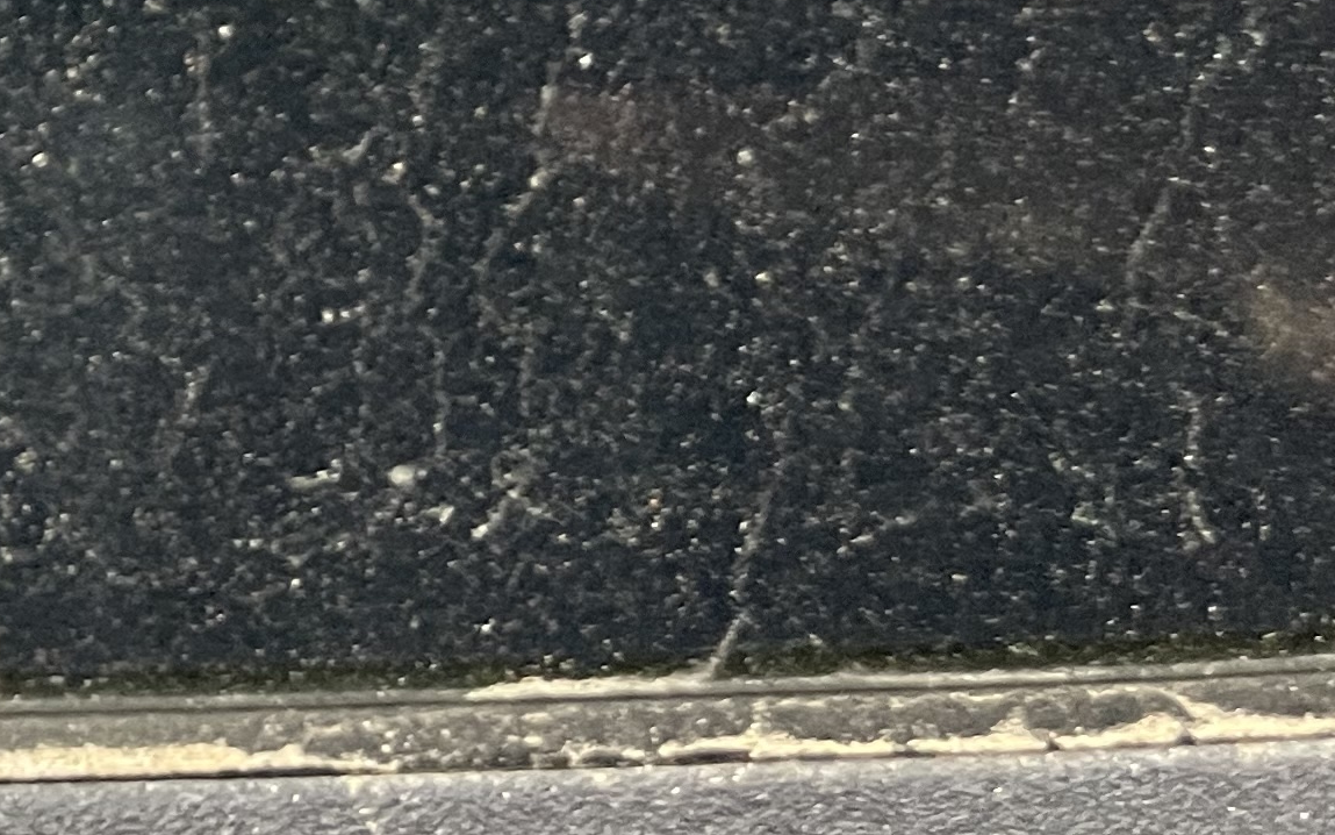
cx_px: -645
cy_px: -399
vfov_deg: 13.3
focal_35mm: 93
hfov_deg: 19.5
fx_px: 3383
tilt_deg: -65.0
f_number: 1.6
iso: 400
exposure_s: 1/51
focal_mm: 5.1
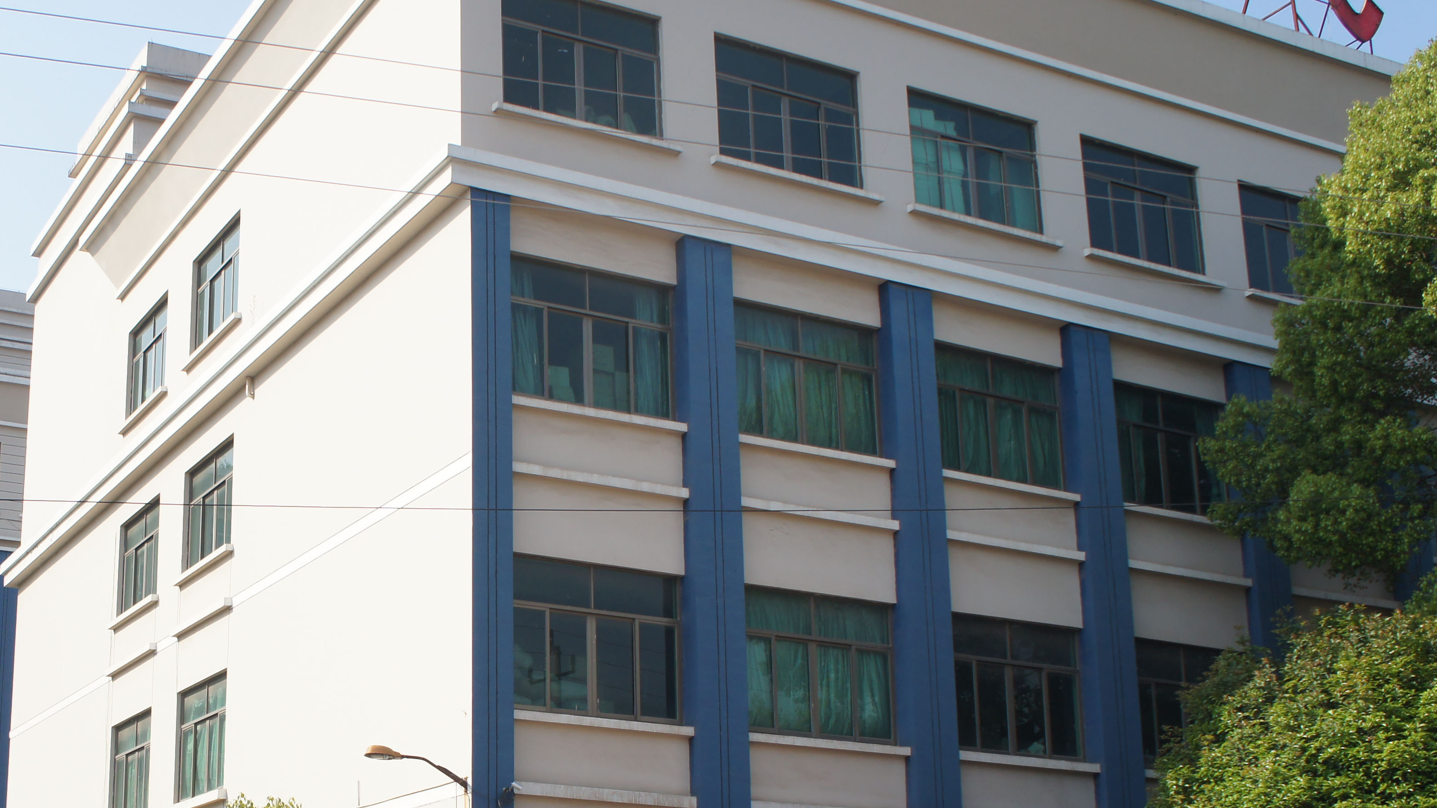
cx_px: 338
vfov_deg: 24.2
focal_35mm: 49
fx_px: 1867
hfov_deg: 40.7
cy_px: 607
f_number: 6.3
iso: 200
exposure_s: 1/500
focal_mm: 20
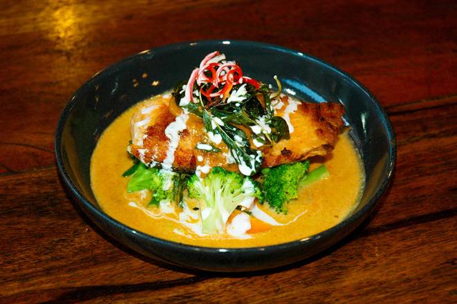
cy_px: 152
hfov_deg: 24.6
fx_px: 1047
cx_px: 228
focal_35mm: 82
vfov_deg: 16.5
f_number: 4.5
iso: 500
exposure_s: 1/60
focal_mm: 55
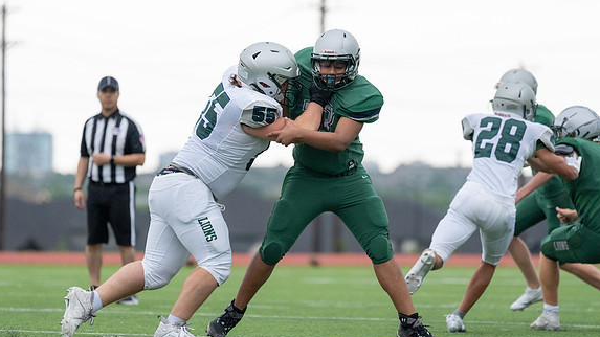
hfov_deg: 8.0
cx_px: 269
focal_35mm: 269
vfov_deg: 4.5
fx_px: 4279
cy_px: 177
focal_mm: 200
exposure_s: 1/1250
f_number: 2.8
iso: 2500
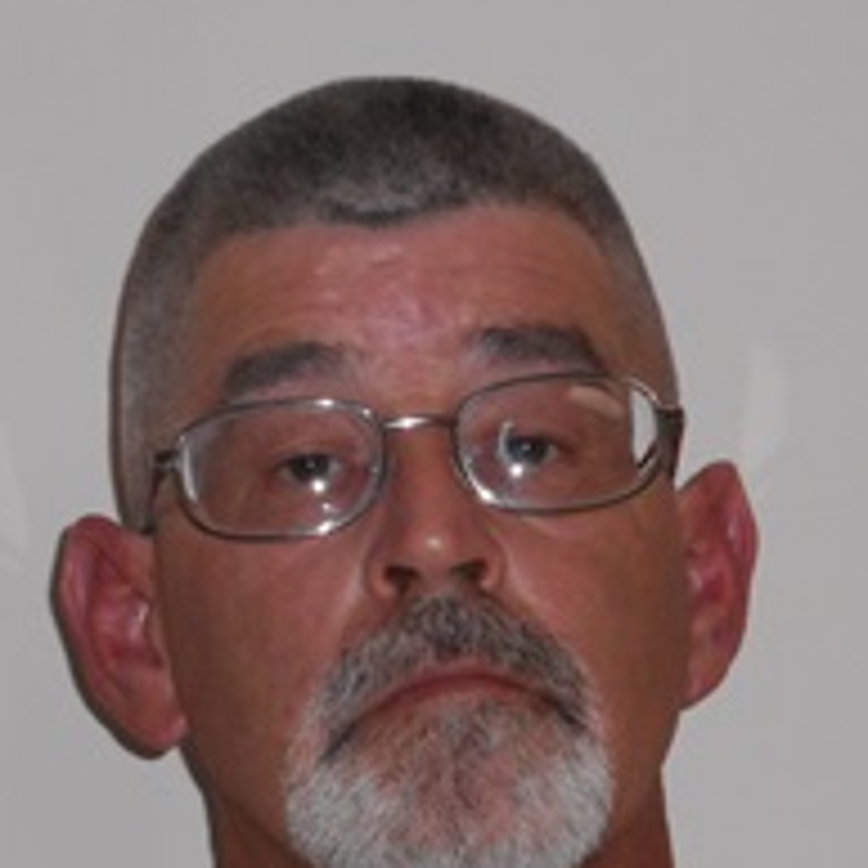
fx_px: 5390
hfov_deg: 9.2
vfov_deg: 9.2
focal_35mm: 190
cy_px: 684
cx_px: 313
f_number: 5.6
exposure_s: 1/60
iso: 280
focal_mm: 15.9
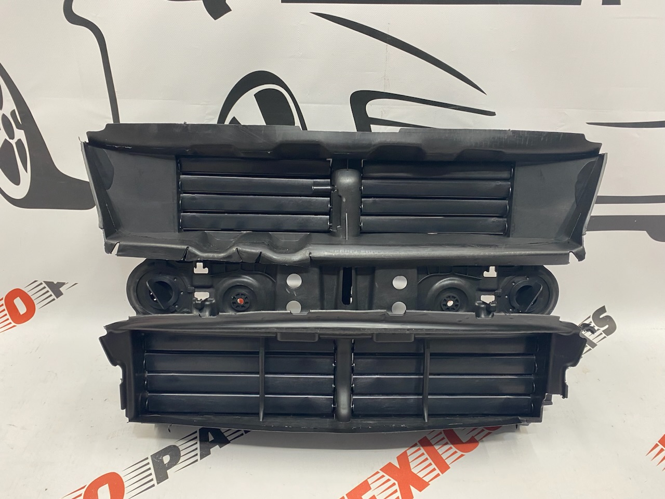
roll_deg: -1.6
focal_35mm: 26
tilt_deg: -34.0
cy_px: 250
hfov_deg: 67.3
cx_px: 332
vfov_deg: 53.1
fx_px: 499
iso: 125
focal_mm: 4.25
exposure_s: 1/50
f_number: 1.8
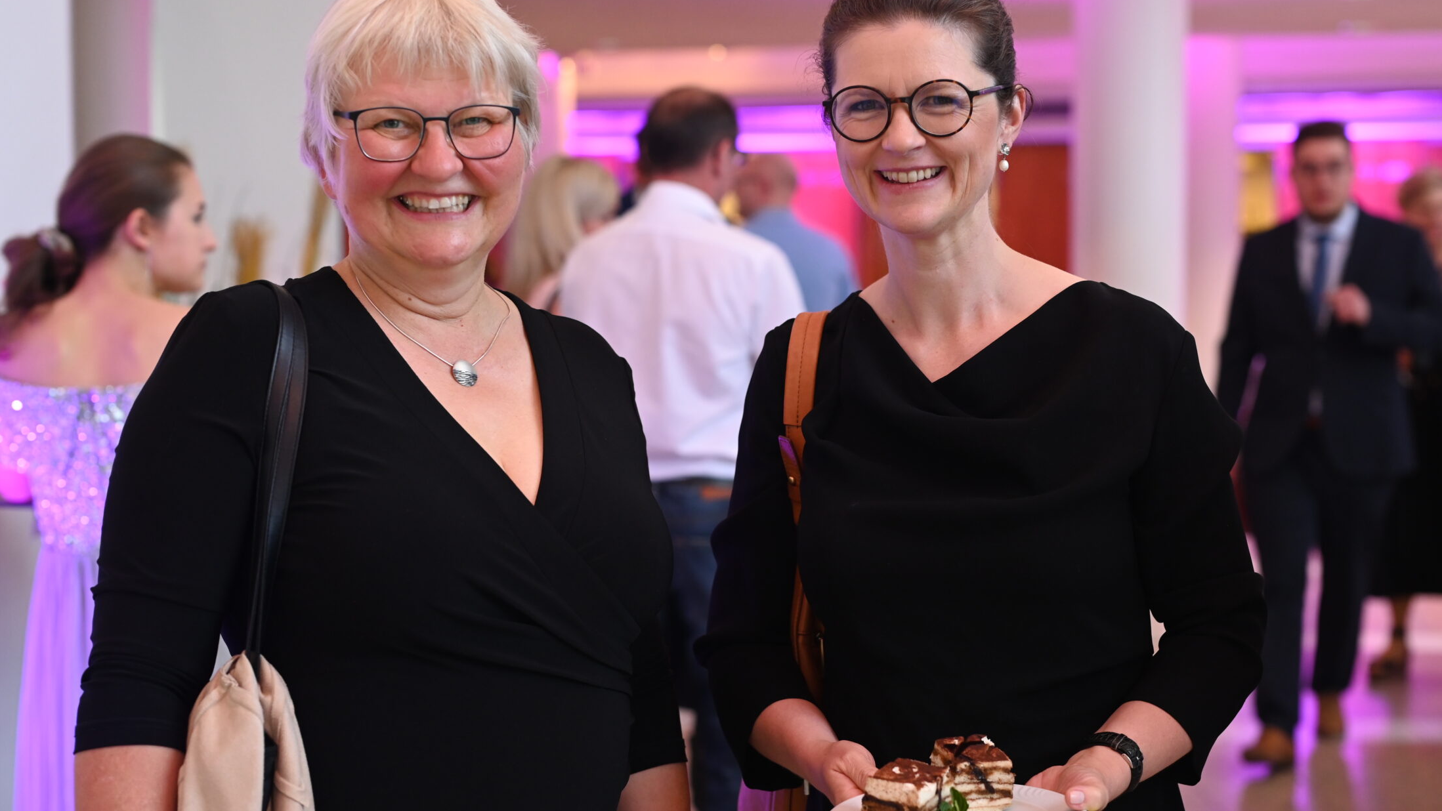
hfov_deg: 34.3
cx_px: 755
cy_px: 466
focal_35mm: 61
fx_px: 2332
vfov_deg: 19.7
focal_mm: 50
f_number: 2.8
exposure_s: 1/125
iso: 1250
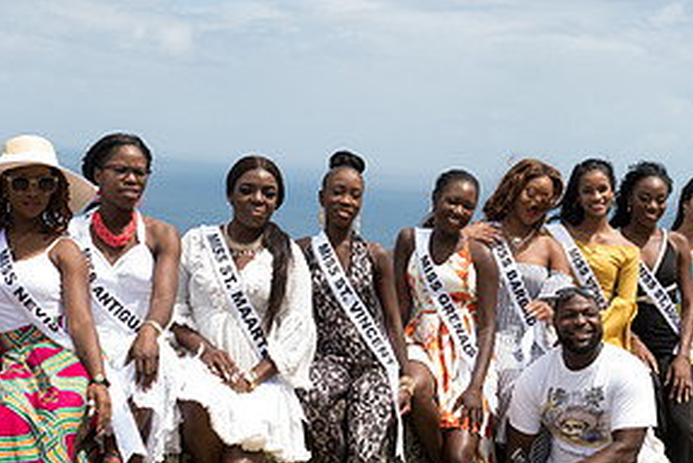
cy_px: 211
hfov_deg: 19.4
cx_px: 348
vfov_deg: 13.1
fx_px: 2023
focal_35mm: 105
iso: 64
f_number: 5.6
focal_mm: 52
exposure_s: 1/125
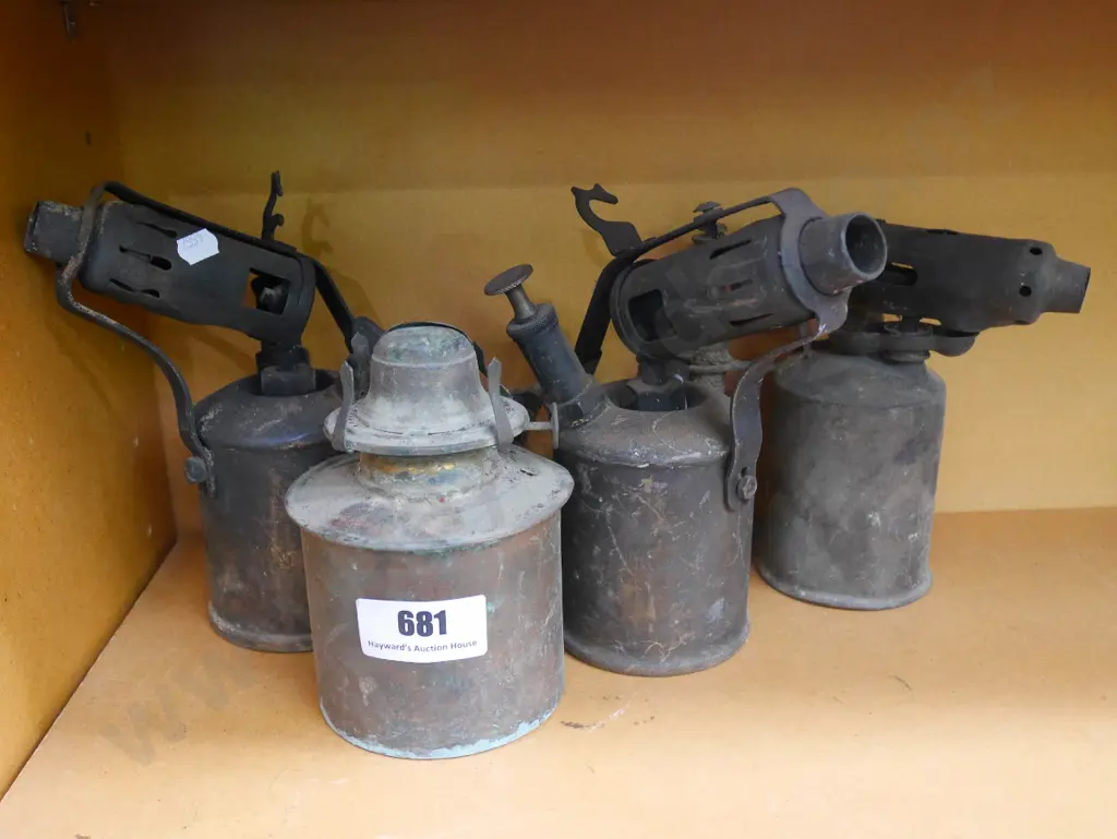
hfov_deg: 56.8
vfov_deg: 44.2
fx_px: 1033
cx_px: 558
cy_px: 420
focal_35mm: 32
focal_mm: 16
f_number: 4
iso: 3200
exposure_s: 1/13
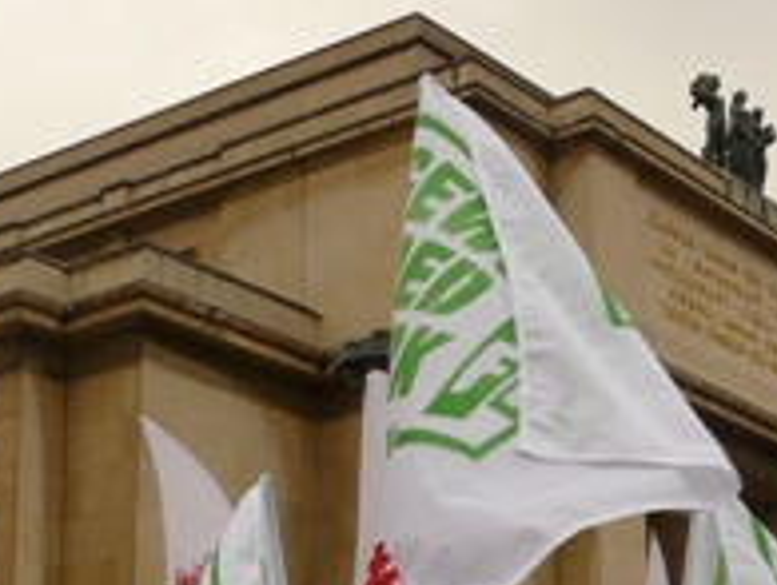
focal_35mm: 95
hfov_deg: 20.5
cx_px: 514
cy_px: 724
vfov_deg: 15.0
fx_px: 2136
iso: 100
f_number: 5
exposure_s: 1/250
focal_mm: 4.7
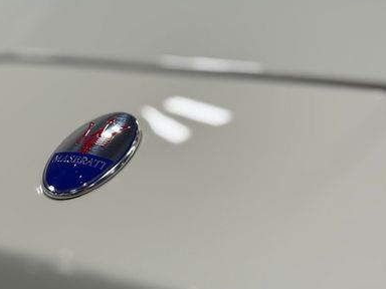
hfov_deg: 24.0
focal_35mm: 80
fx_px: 892
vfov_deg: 18.4
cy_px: 103
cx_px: 75
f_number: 1.78
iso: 80
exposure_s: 1/1133
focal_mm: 6.76
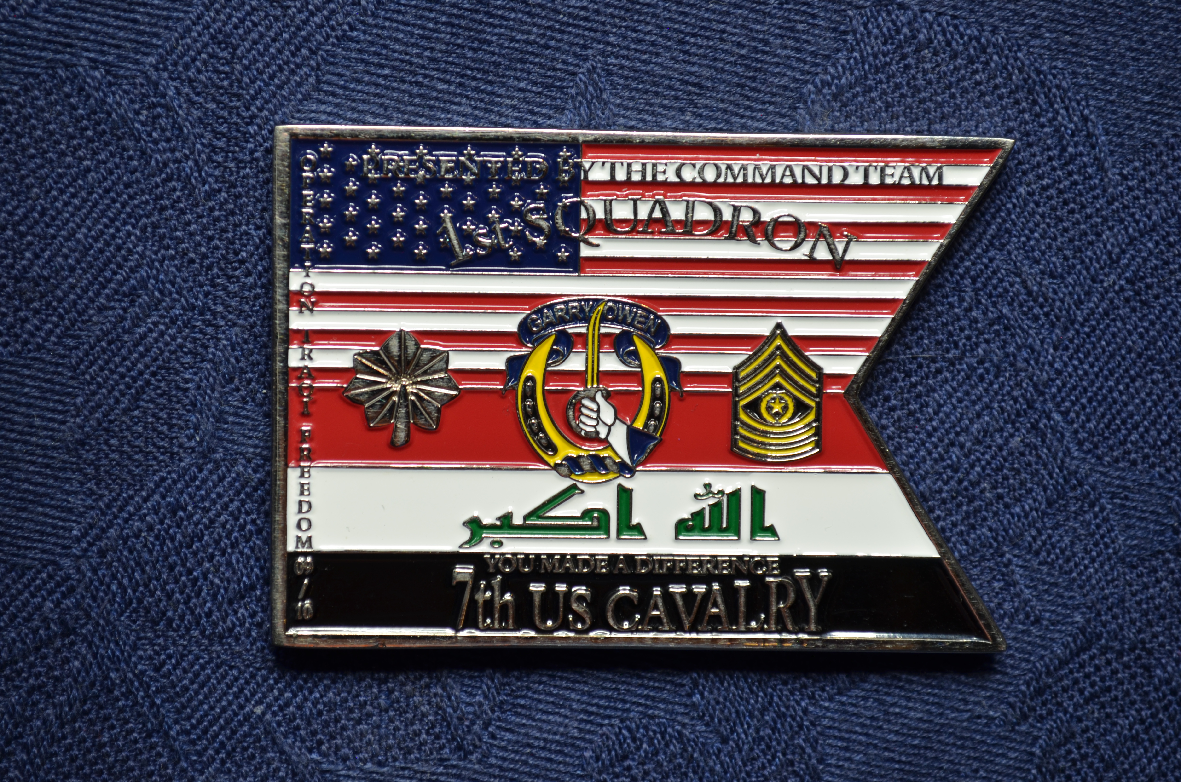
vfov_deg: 16.5
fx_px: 2701
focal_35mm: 82
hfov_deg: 24.7
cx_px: 590
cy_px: 391
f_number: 8
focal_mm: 55
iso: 160
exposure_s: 1/6
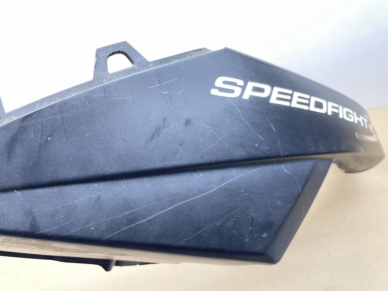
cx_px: 194
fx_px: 291
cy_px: 146
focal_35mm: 26
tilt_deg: -50.8
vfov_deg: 53.1
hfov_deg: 67.3
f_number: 1.6
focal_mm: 4.2
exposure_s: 1/50
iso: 250
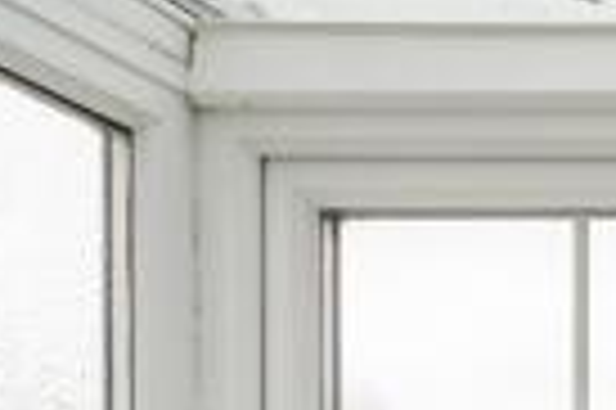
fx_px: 2051
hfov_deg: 11.4
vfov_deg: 10.0
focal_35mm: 120
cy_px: 980
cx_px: 1767
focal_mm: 16
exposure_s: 1/250
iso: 640
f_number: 8
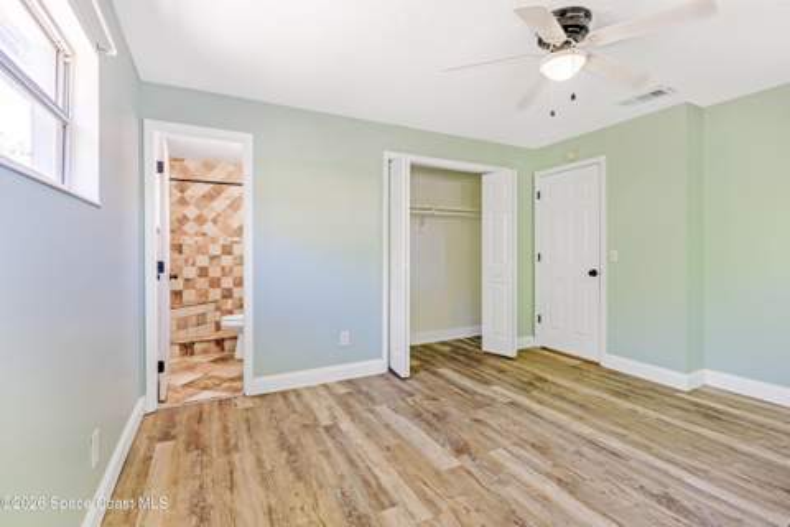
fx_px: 362
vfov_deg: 72.1
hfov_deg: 95.0
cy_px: 264
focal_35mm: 16
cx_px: 395
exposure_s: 1/100
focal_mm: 11
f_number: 9
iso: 250
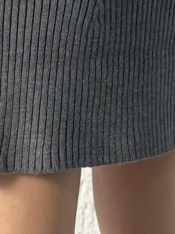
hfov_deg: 5.8
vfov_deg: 7.5
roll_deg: +0.8
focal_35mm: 254
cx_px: 65
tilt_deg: +6.1
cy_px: -216
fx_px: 1713
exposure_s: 1/60
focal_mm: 6.86
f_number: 1.78
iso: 200
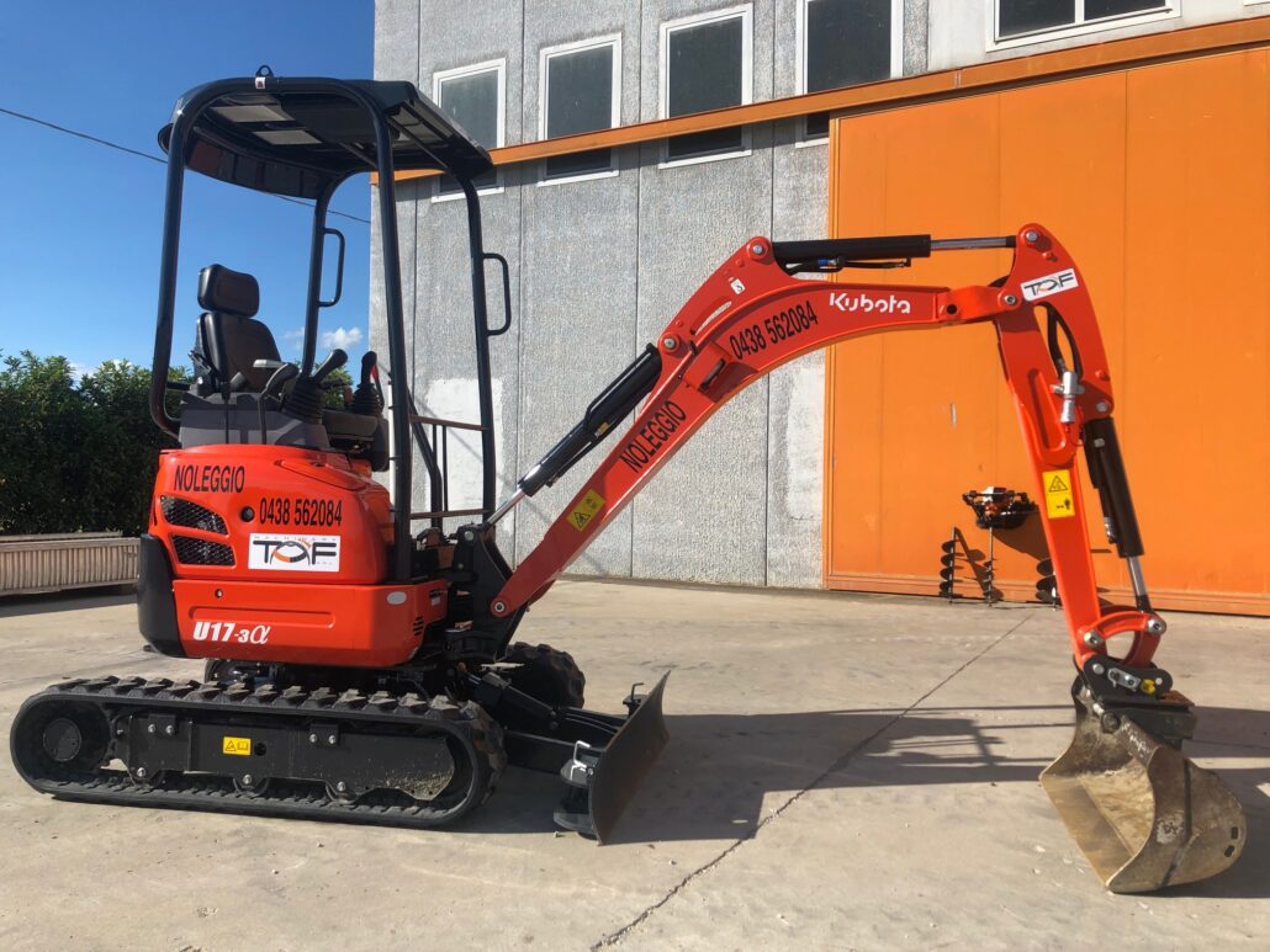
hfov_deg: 63.4
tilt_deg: +0.7
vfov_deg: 49.8
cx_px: 635
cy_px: 476
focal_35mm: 28
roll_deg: -1.1
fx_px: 1028
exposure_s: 1/2288
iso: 20
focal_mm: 3.99
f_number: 1.8
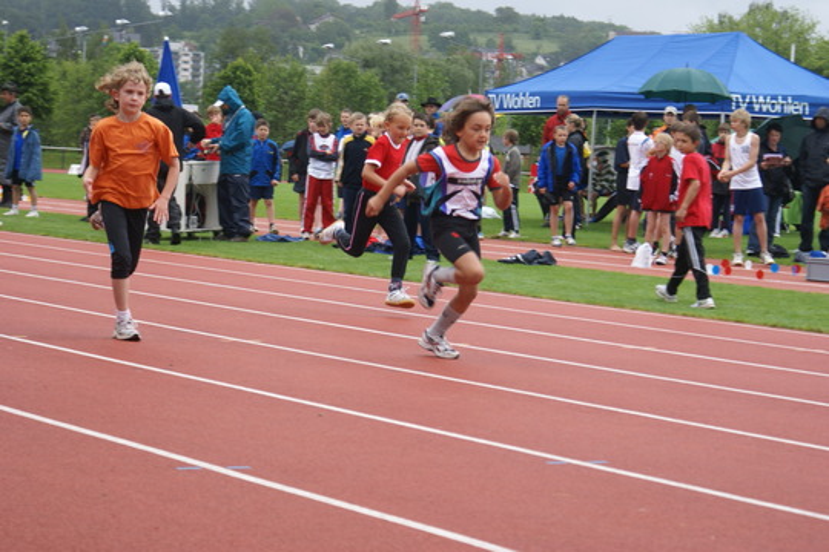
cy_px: 276
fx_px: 2072
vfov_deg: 15.2
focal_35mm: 90
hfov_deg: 22.6
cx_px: 414
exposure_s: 1/250
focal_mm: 60
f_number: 5.6
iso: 100
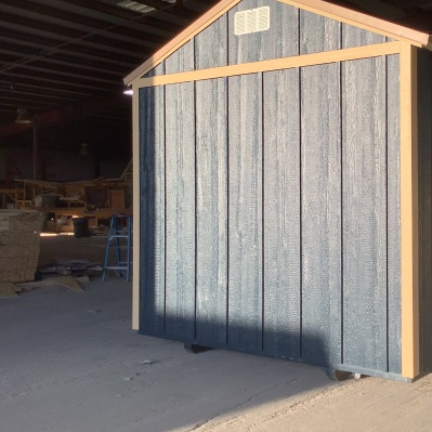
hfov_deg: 37.1
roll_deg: +0.7
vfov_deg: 38.3
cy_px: 192
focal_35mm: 44
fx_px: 621
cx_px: 339
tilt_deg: +3.1
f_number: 2.4
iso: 25
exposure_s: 1/295
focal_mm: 3.3
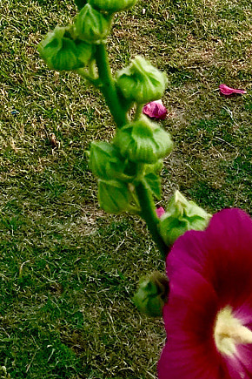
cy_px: -266
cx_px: 56
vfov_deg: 16.1
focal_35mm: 111
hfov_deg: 12.3
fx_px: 1165
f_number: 2.2
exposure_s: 1/463
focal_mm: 4.15
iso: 25
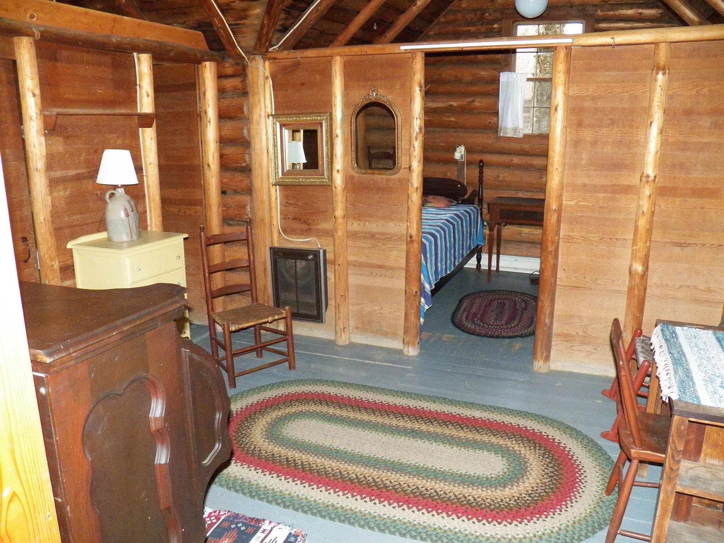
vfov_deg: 49.7
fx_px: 586
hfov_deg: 63.4
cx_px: 362
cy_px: 272
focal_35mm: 28
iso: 800
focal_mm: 4.9
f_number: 2.8
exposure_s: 1/125
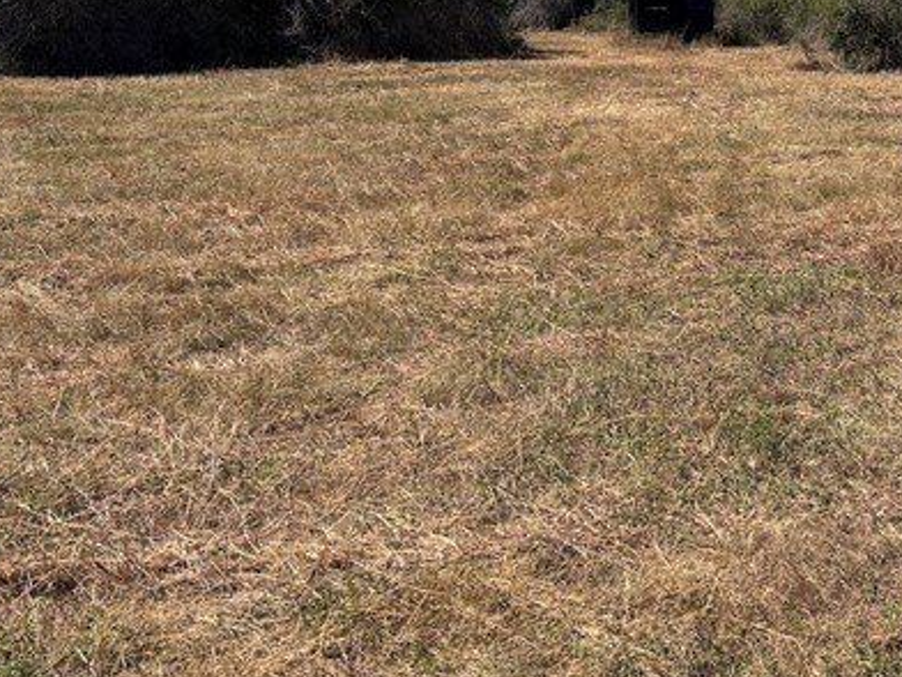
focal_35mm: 68
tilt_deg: -1.0
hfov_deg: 28.5
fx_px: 1772
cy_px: -14
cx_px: 522
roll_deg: -0.7
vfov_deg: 20.8
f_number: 1.6
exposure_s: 1/4854
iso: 50
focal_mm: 5.96
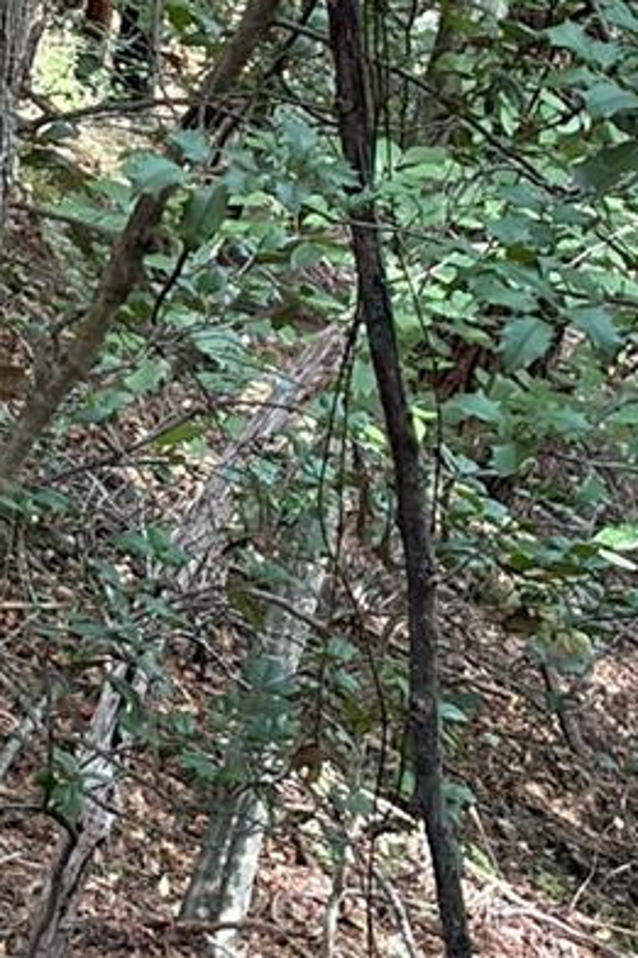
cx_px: -244
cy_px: -10
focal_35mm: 212
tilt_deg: -27.1
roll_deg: -3.1
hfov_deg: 6.4
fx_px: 5640
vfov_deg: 9.6
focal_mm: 5.96
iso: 160
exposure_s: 1/60
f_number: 1.6
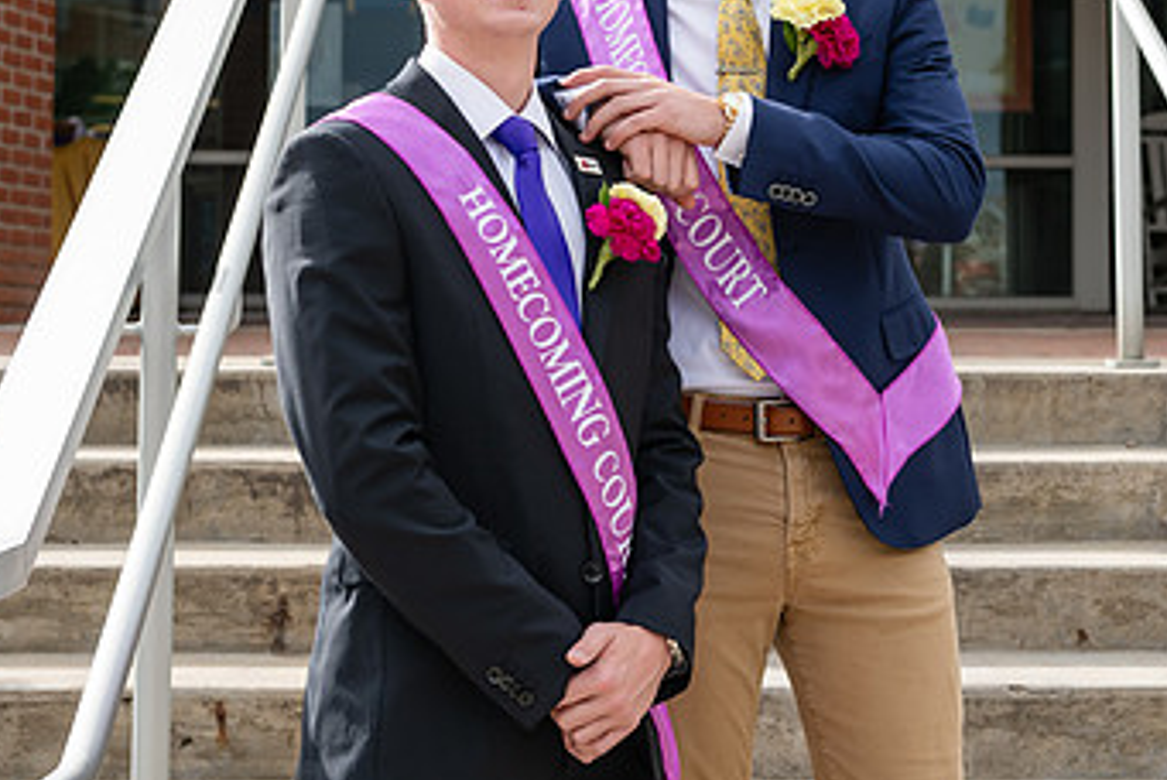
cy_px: 180
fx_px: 2758
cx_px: 722
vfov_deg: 16.0
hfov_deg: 23.8
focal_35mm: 85
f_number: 4.5
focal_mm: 50
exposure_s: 1/400
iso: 160
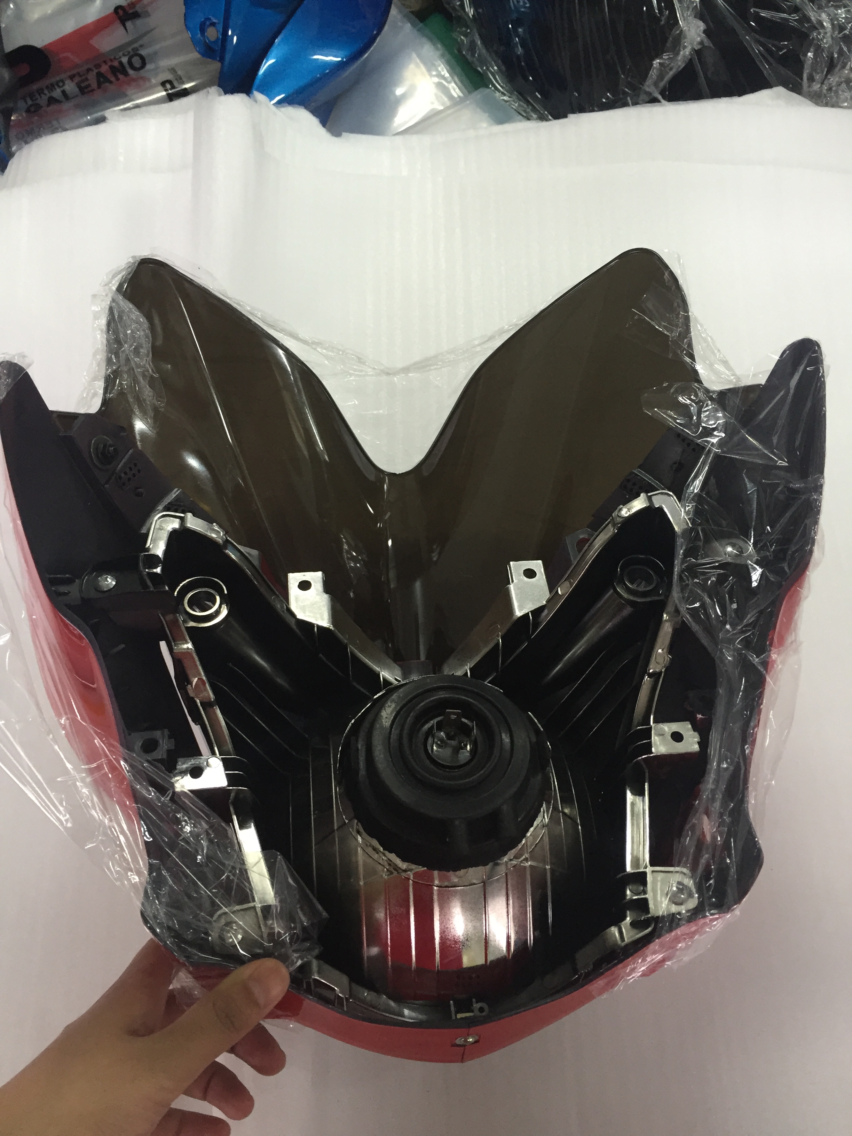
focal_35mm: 29
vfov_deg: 61.7
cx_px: 426
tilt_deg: -64.5
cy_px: 568
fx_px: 952
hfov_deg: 48.2
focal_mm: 4.15
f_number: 2.2
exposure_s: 1/33
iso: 125
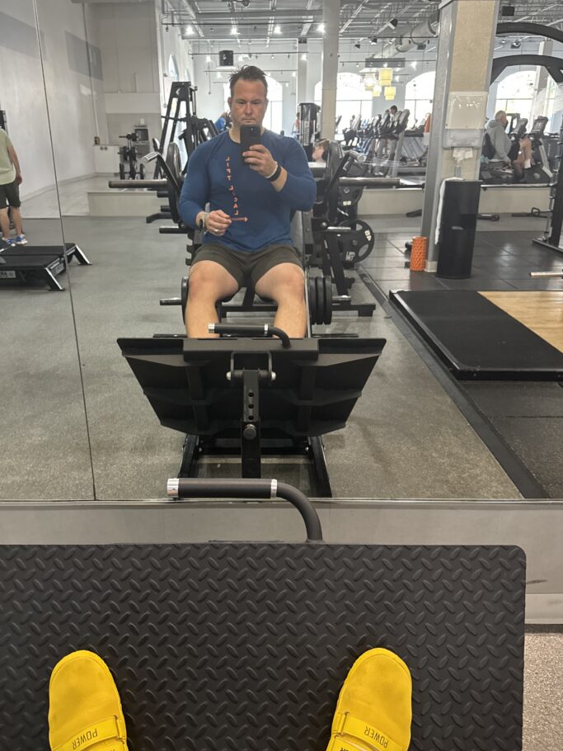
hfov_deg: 51.3
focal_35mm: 27
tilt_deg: -21.8
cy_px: 371
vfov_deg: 65.3
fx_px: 585
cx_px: 251
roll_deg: -1.3
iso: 640
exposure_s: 1/60
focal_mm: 6.76
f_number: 1.78
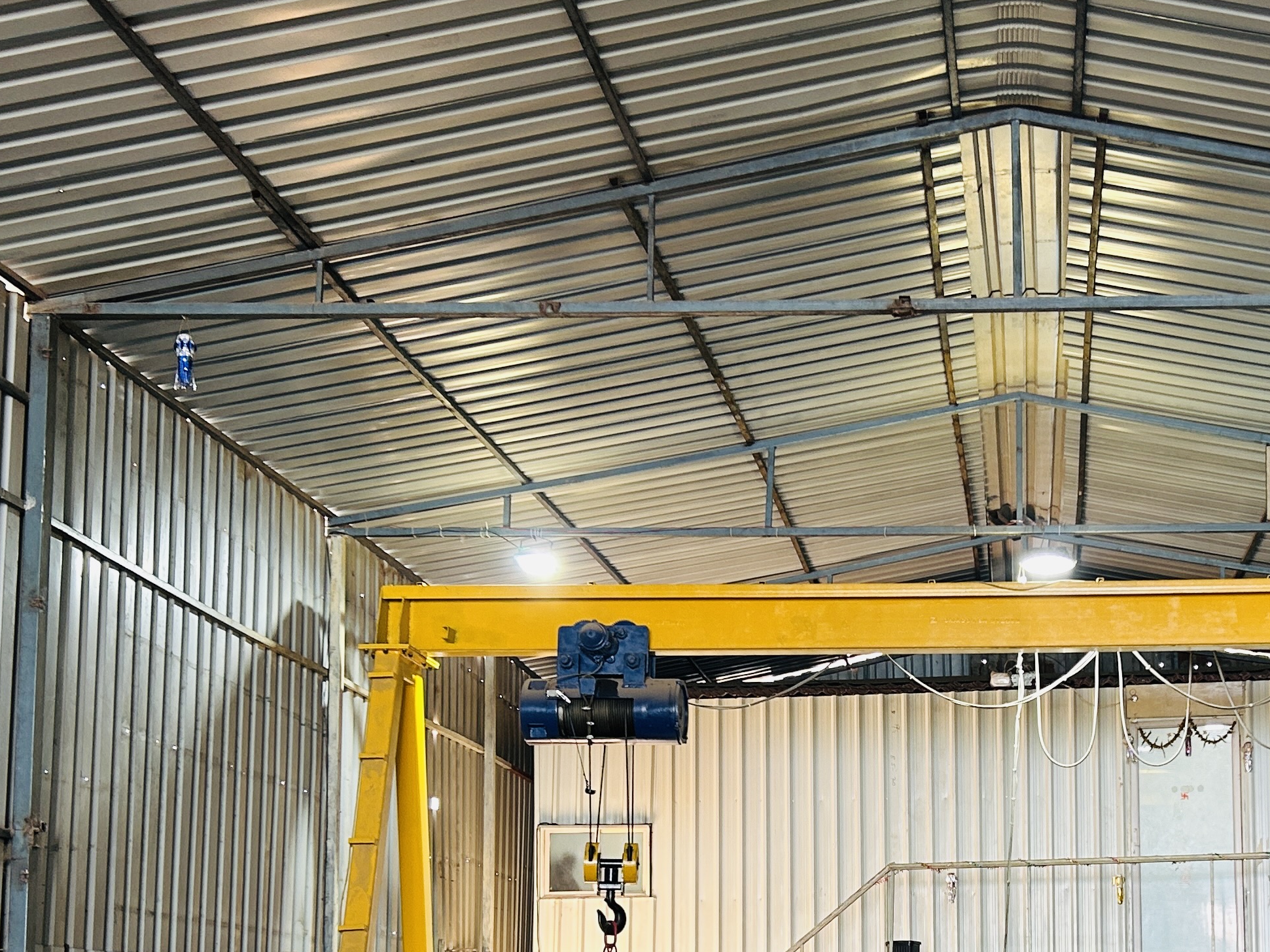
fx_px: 1981
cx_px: 1008
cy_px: 816
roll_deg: +0.7
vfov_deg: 26.3
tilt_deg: +5.8
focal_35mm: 54
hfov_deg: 34.5
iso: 80
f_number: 1.5
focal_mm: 5.7
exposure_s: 1/50
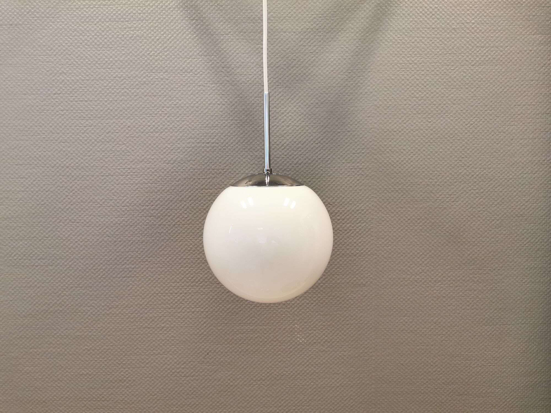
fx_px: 430
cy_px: 206
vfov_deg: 51.4
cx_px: 276
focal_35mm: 27
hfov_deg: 65.3
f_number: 1.6
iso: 160
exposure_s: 1/50
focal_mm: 5.56
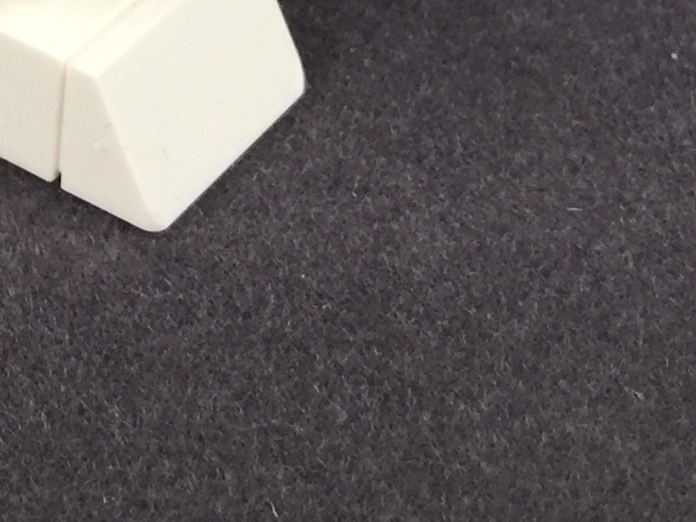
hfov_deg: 13.4
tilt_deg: -22.8
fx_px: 2734
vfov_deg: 9.9
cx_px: -433
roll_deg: -0.1
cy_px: -624
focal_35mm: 136
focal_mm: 4.15
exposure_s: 1/40
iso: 32
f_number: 2.2
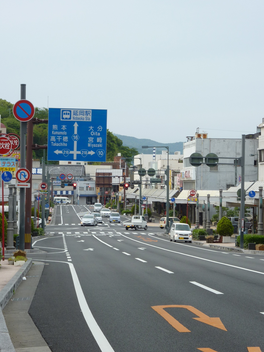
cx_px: 132
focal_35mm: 108
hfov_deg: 13.7
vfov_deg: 18.2
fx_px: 1098
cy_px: 176
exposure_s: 1/250
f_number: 4.3
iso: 80
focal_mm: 14.7
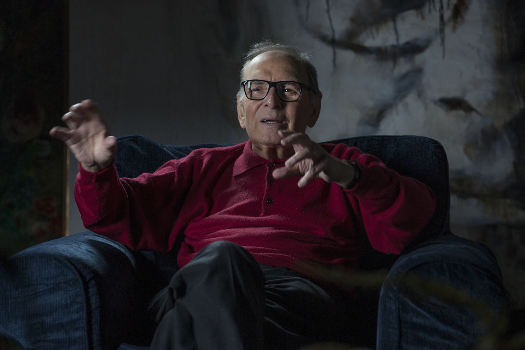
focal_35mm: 125
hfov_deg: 16.4
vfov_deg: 11.0
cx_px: 262
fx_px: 1823
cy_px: 175
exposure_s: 1/100
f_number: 4.5
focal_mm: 125
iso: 800
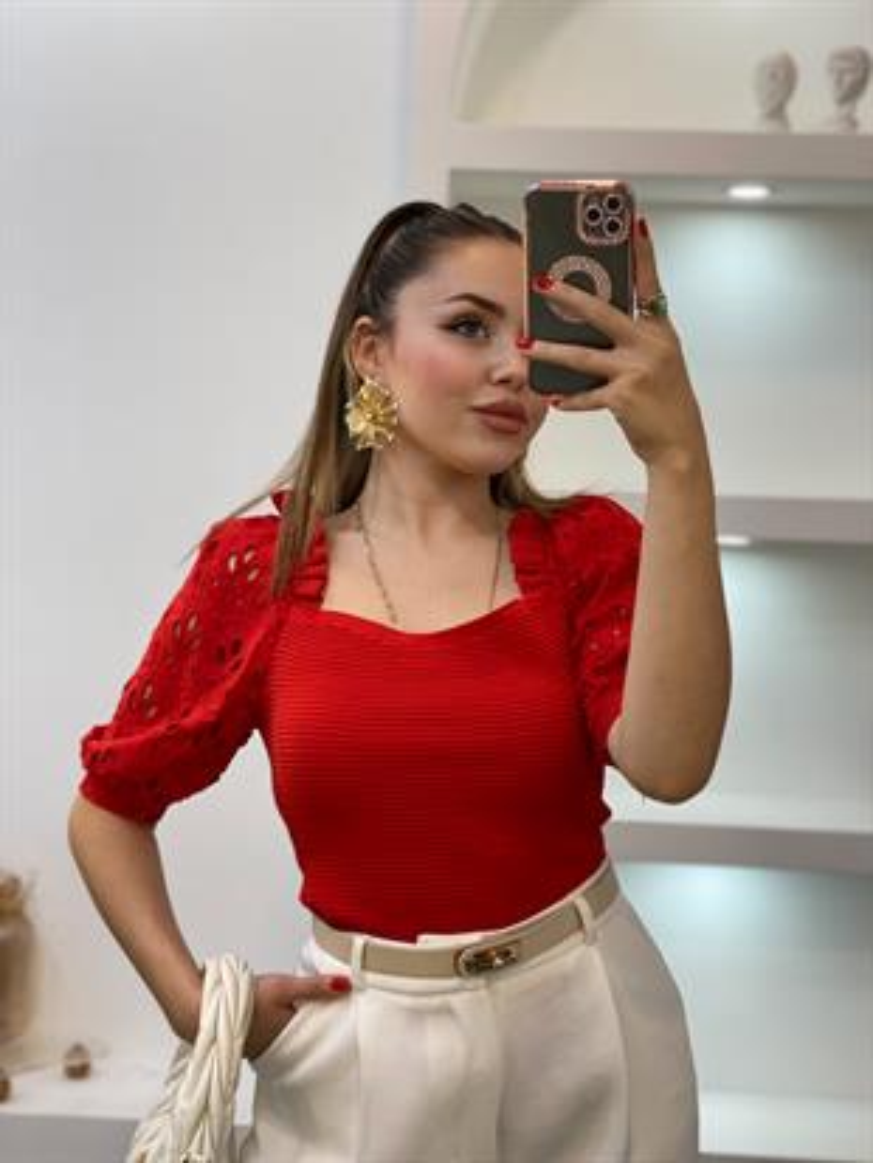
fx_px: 1748
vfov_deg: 36.8
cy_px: 582
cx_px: 436
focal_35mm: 52
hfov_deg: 28.0
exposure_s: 1/100
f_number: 2
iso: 80
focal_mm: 6
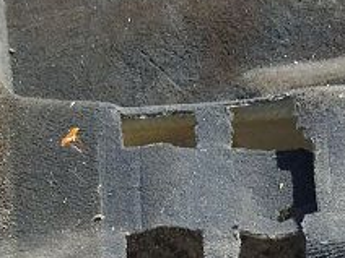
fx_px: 1525
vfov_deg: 8.8
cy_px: 630
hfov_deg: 12.9
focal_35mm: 153
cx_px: 213
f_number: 1.79
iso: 99
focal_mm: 4.71
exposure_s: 1/2000
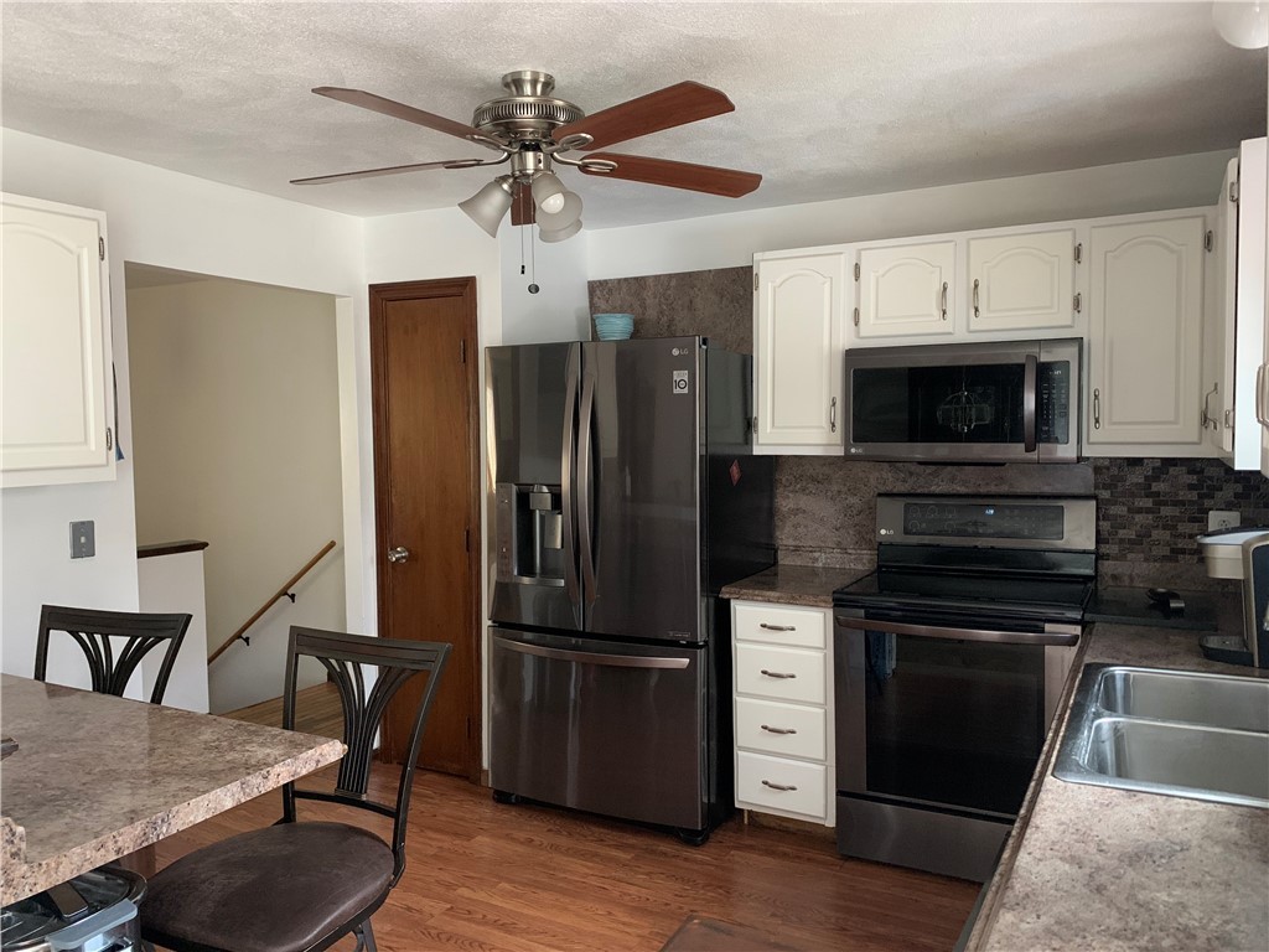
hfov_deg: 67.3
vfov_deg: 53.1
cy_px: 476
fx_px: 953
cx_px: 634
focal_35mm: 26
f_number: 1.8
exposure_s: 1/30
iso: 400
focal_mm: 4.25
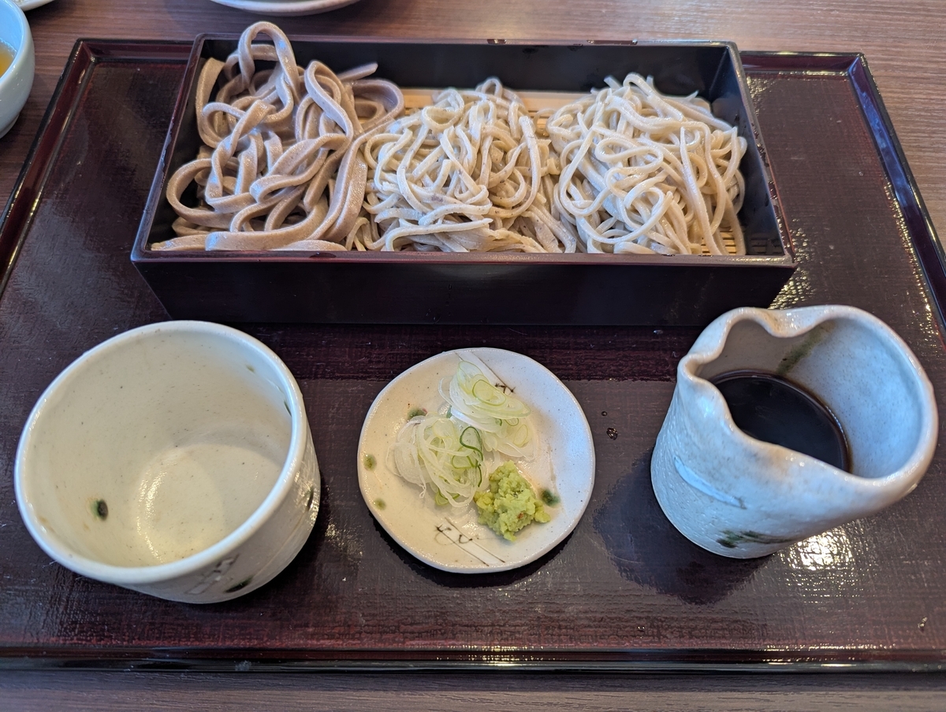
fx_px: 657
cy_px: 356
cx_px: 473
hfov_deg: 71.5
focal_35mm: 24
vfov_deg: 57.0
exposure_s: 1/23.4
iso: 159
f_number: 1.85
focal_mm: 6.81
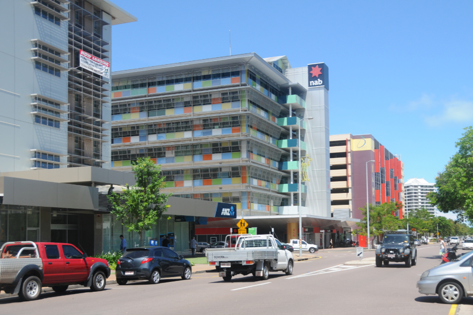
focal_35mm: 33
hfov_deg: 57.2
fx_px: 433
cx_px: 236
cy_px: 158
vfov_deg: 39.9
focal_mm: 22
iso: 250
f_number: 5.6
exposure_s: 1/1250
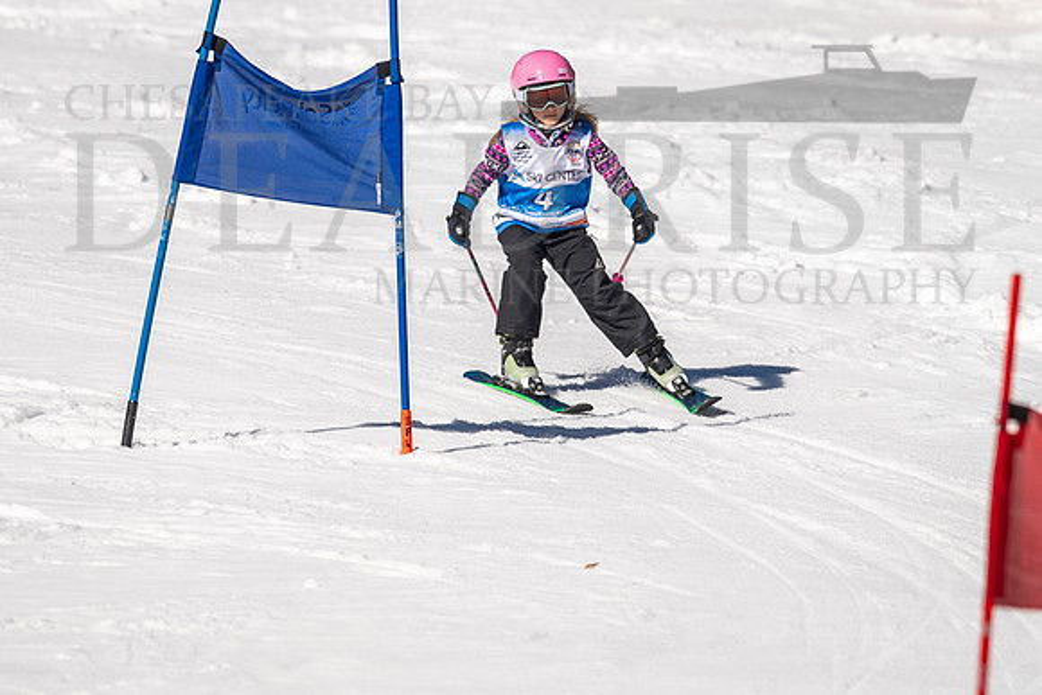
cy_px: 283
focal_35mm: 770
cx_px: 522
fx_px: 22280
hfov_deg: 2.7
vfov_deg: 1.8
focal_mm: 560
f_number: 8
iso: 200
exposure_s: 1/2000
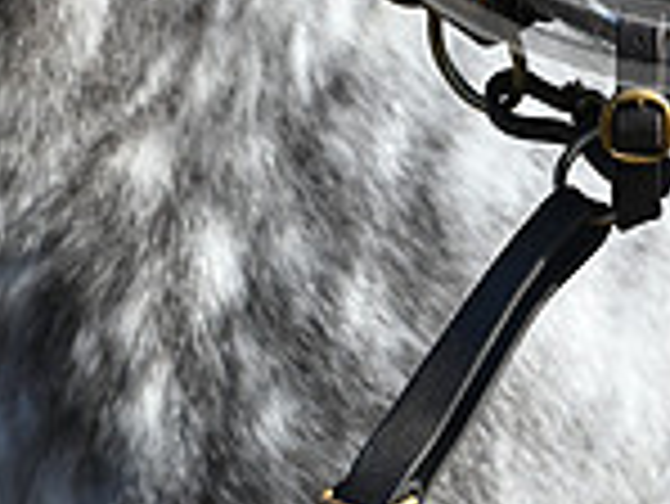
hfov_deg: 5.2
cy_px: -562
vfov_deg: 3.9
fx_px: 7400
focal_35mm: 382
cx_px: 690
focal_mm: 102
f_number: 5.6
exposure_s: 1/1250
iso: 560
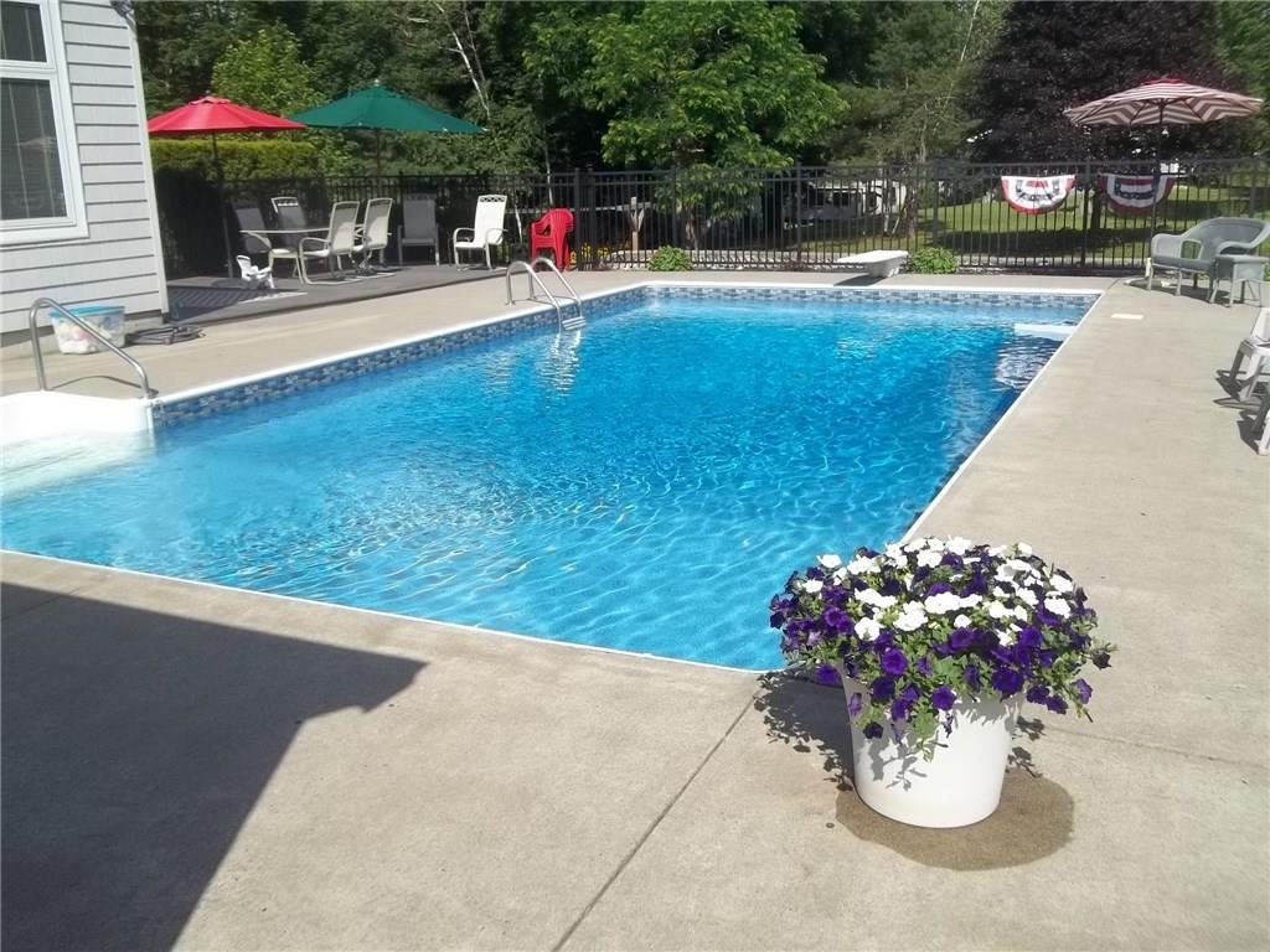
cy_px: 476
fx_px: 1174
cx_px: 635
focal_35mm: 32
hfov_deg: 56.8
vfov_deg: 44.2
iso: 64
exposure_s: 1/160
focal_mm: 5.7
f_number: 8.8
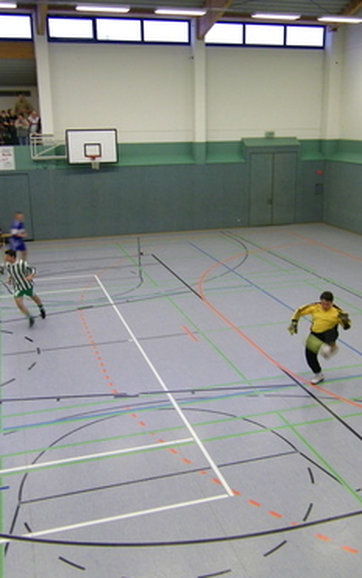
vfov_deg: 49.3
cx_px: 193
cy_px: 289
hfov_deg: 32.0
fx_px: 631
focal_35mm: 40
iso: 100
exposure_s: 1/30
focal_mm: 4.9
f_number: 2.6
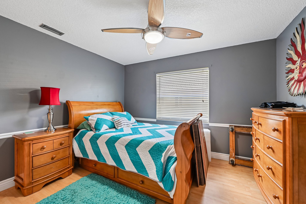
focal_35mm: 14
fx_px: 119
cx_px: 153
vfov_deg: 81.2
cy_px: 102
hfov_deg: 104.3
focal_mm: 14
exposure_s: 1/13
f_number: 7.1
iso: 320
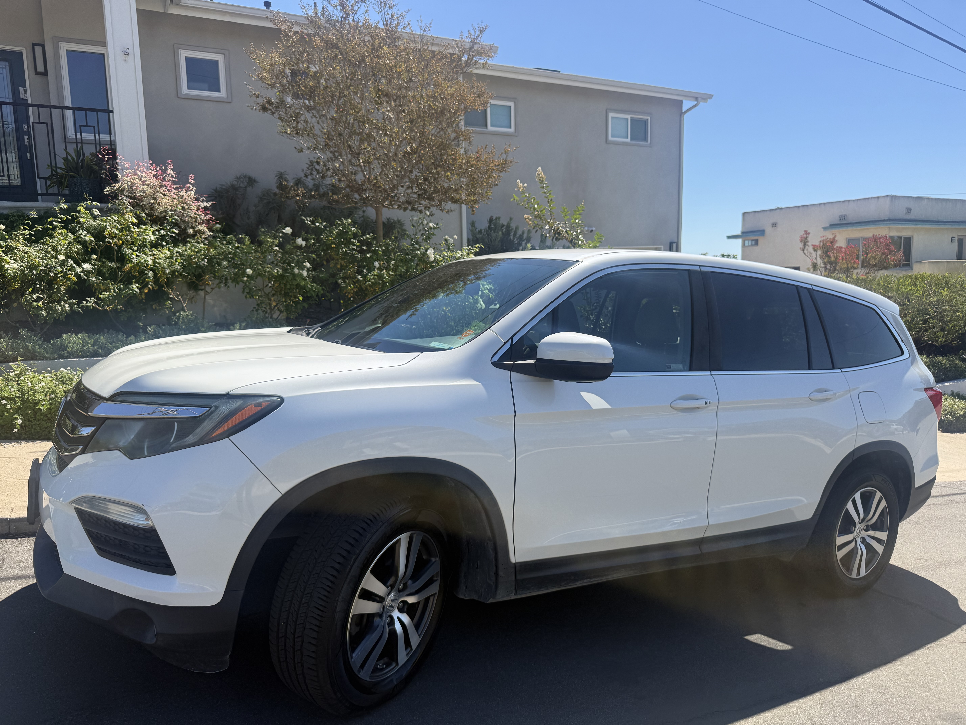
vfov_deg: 56.8
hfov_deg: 71.6
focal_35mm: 24
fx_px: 670
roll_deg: +1.8
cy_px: 362
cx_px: 483
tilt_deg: -6.5
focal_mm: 6.76
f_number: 1.78
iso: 80
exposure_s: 1/3279
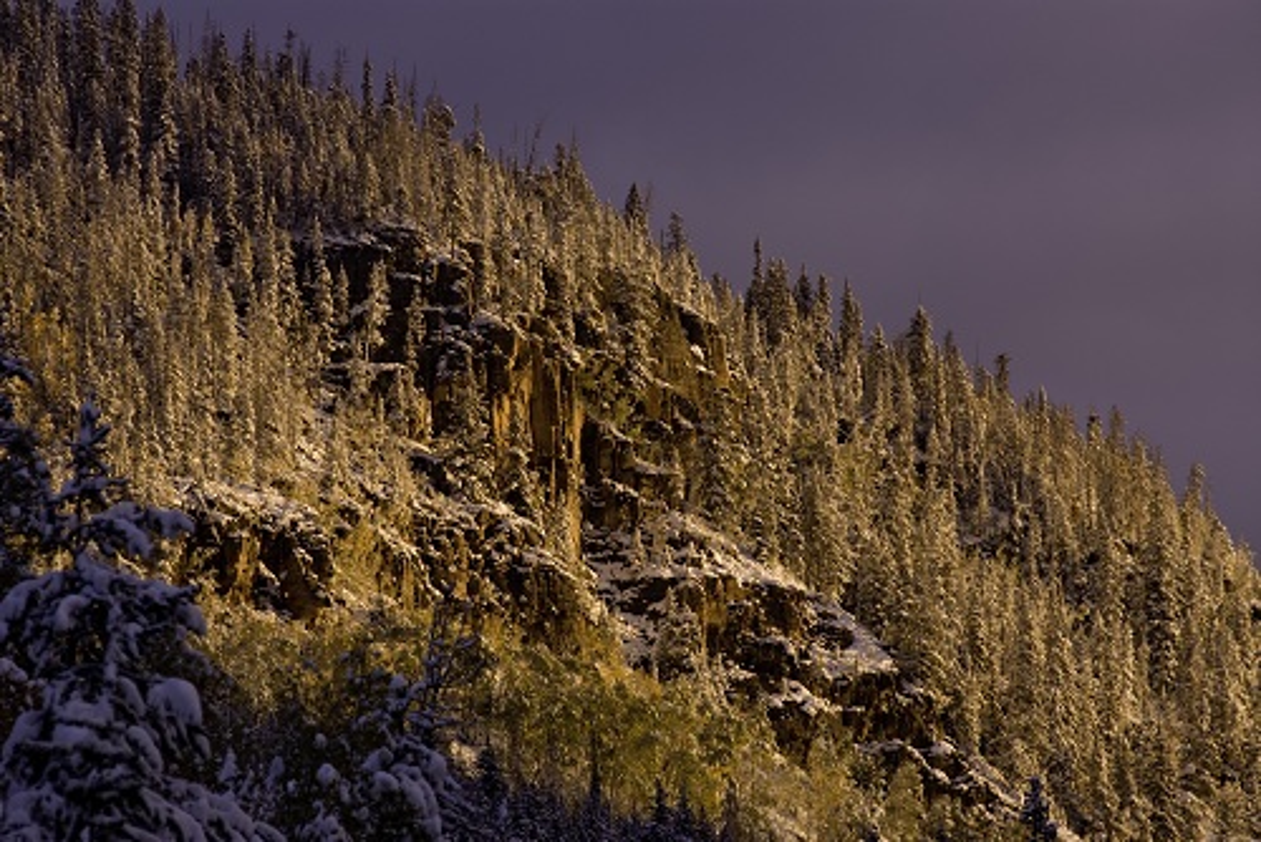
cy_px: 421
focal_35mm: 300
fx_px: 10514
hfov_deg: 6.9
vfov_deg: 4.6
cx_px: 630
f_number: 6.3
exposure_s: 1/60
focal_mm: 200
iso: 100
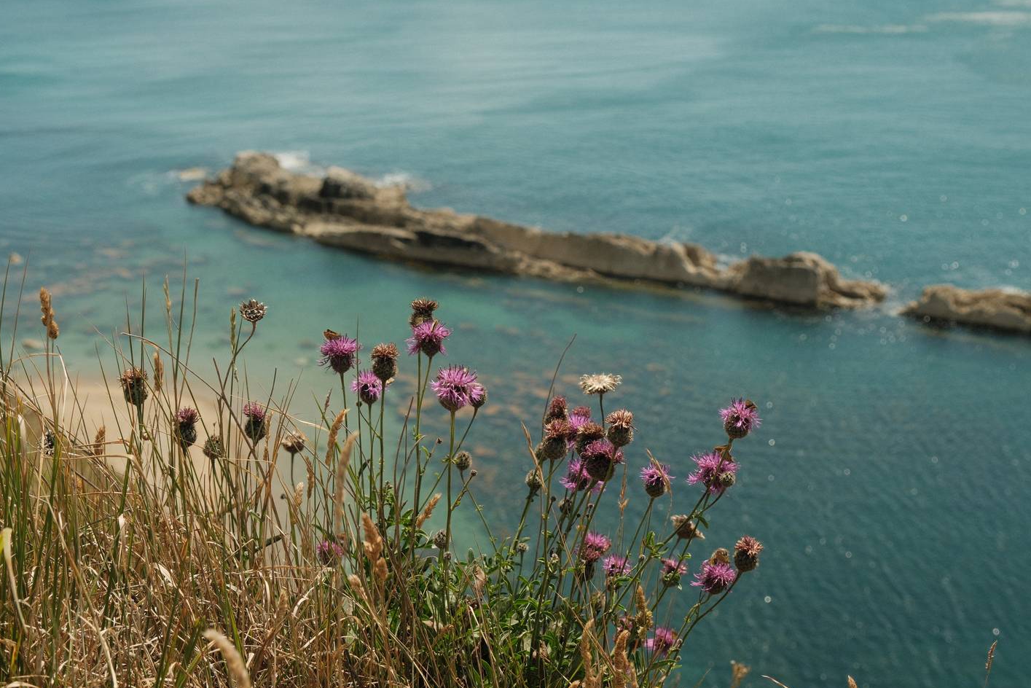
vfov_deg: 26.0
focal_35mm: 52
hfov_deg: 38.1
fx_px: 1489
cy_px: 340
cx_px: 577
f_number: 5.6
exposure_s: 1/2000
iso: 640
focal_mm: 30.8
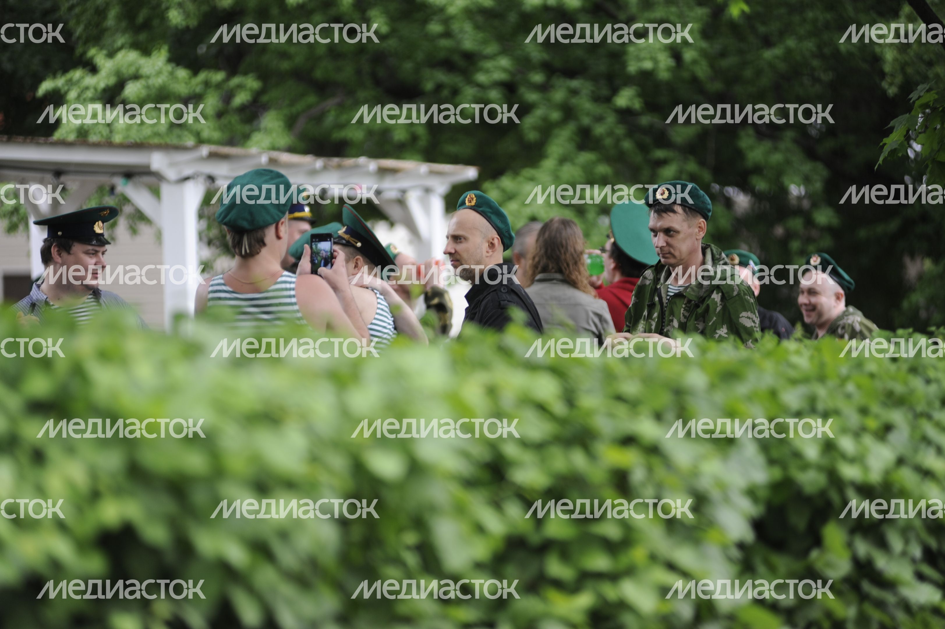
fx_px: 5247
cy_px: 314
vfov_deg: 6.9
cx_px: 472
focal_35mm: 200
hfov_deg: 10.3
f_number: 2.8
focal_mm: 200
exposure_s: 1/125
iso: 250
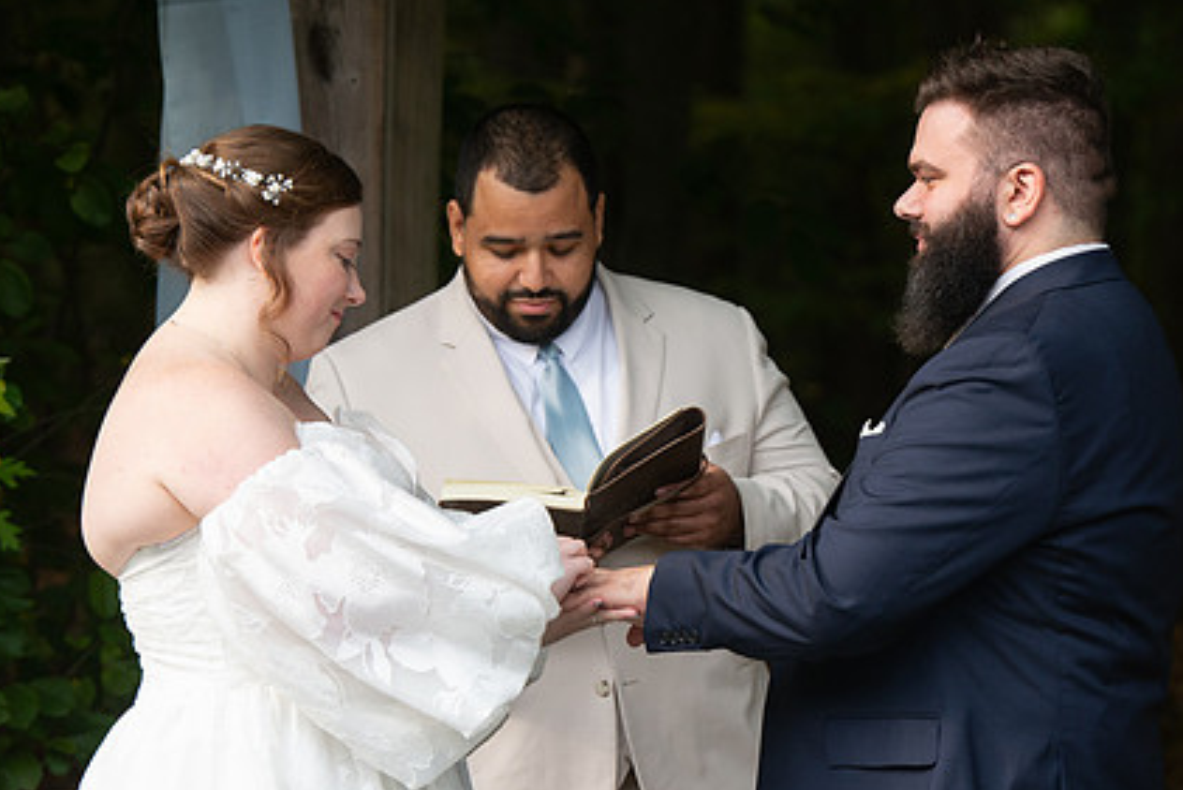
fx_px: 6969
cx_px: 730
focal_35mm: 212
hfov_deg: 9.7
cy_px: 553
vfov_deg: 6.5
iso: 640
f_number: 4.5
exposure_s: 1/800
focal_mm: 135
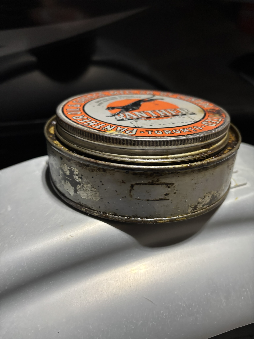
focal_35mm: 26
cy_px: 170
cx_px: 127
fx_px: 254
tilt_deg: -25.6
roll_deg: -0.3
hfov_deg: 53.1
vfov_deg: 67.3
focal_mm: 5.96
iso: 400
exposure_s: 1/60
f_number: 1.6
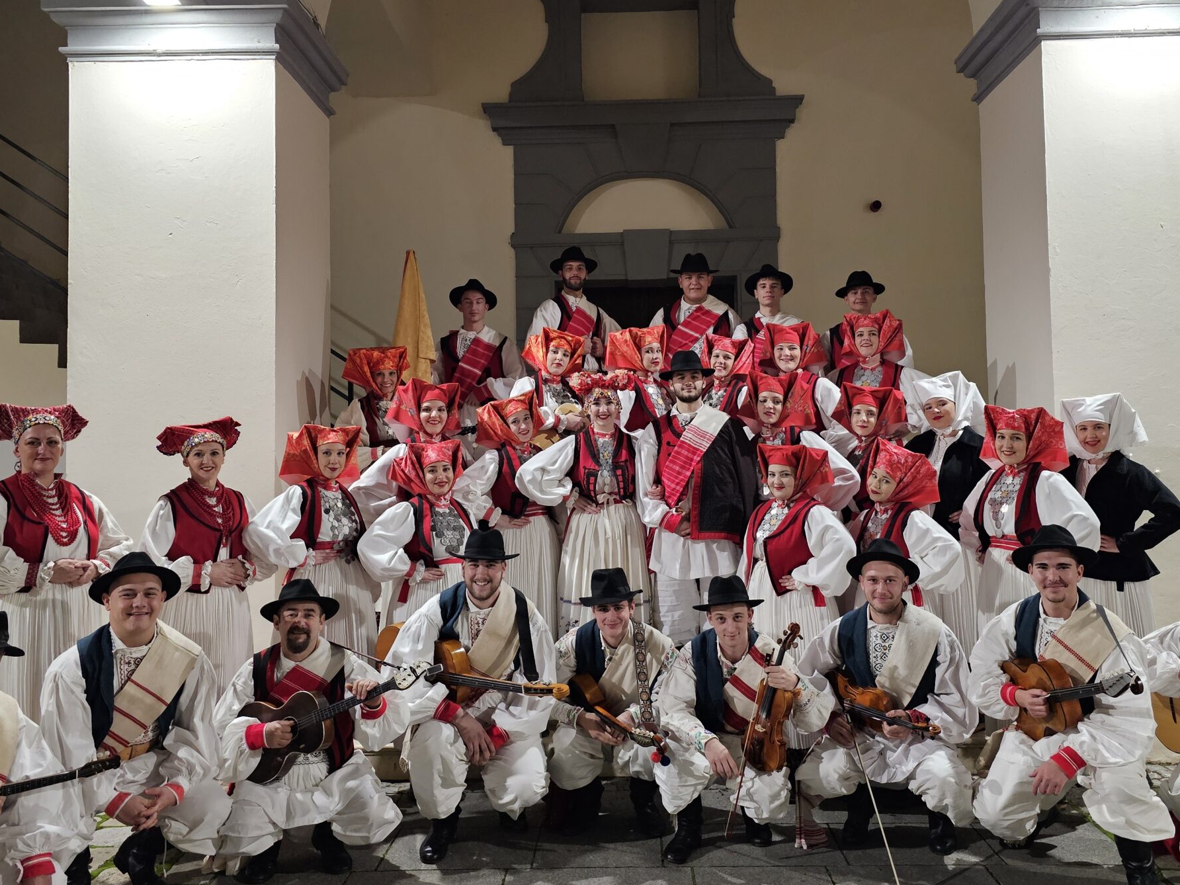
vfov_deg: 42.9
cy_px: 393
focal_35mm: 33
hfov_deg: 55.3
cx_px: 626
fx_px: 1125
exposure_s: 1/100
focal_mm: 6.3
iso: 1000
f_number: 1.7
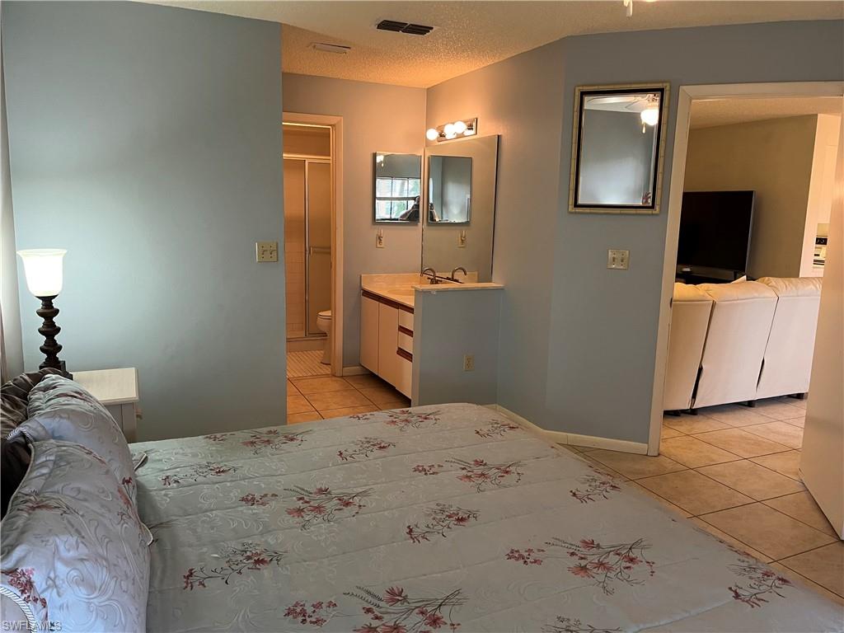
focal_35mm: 26
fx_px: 634
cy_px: 316
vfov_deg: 53.1
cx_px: 422
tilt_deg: -10.3
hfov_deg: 67.3
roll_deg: -0.7
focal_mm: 5.1
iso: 160
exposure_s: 1/60
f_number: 1.6
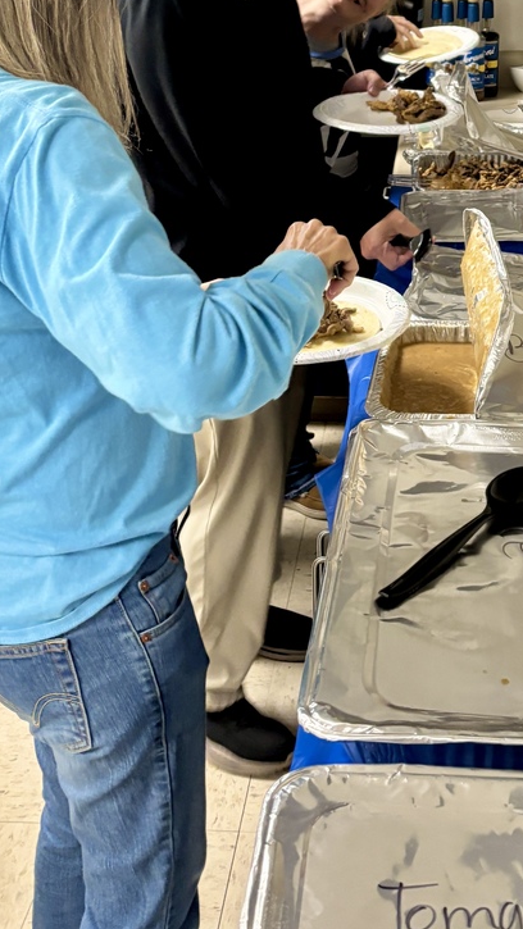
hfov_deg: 29.1
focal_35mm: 40
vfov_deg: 50.2
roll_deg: +0.6
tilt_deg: -19.4
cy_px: 375
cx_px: 409
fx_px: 986
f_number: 1.6
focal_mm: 5.96
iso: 400
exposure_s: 1/40
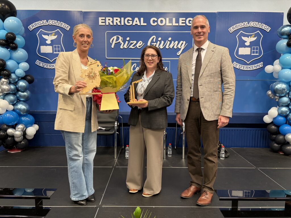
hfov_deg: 67.3
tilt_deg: -6.0
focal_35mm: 26
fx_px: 219
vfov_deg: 53.1
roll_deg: +0.2
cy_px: 109
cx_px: 146
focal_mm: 5.96
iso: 100
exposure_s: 1/50
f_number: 1.6
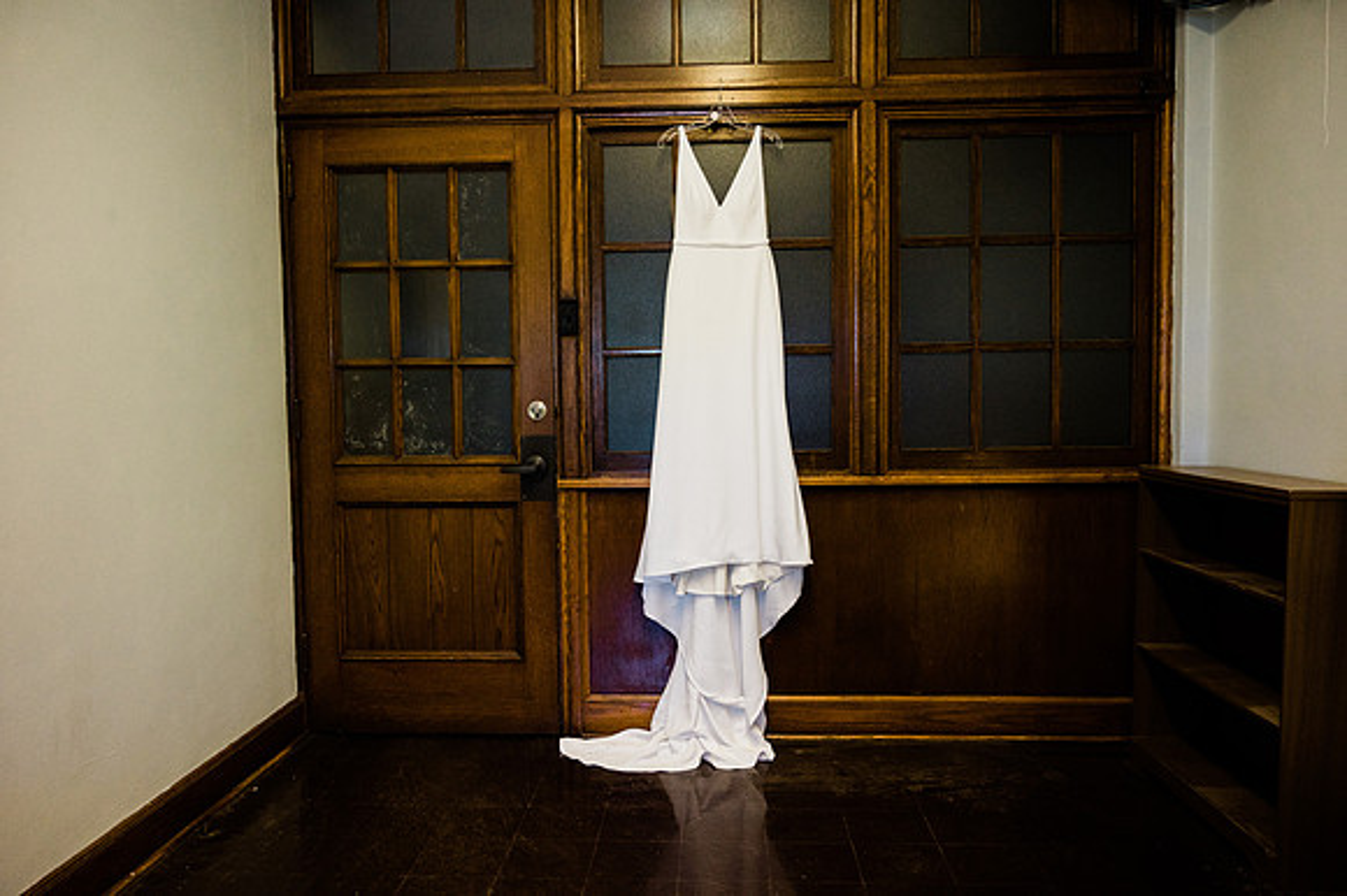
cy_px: 448
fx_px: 1066
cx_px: 674
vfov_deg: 45.6
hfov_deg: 64.6
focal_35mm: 28
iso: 1600
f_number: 4
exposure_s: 1/250
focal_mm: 28.5
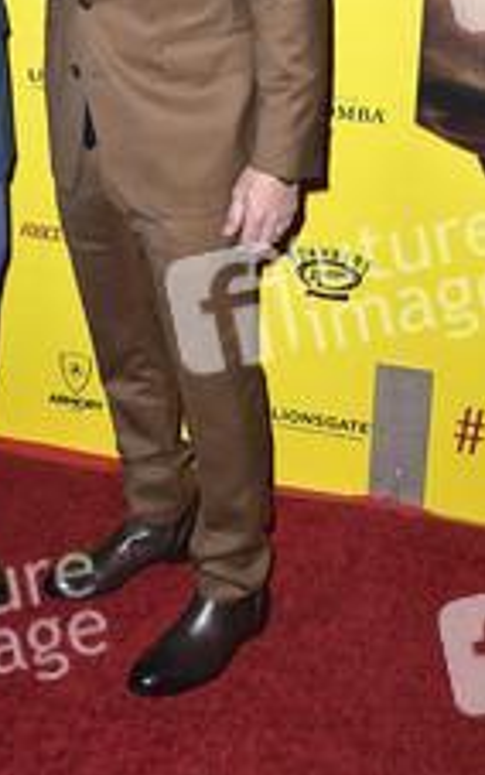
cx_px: 32
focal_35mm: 61
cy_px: 123
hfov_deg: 20.8
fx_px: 1289
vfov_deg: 32.3
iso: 250
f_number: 6.3
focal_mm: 34
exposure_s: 1/250
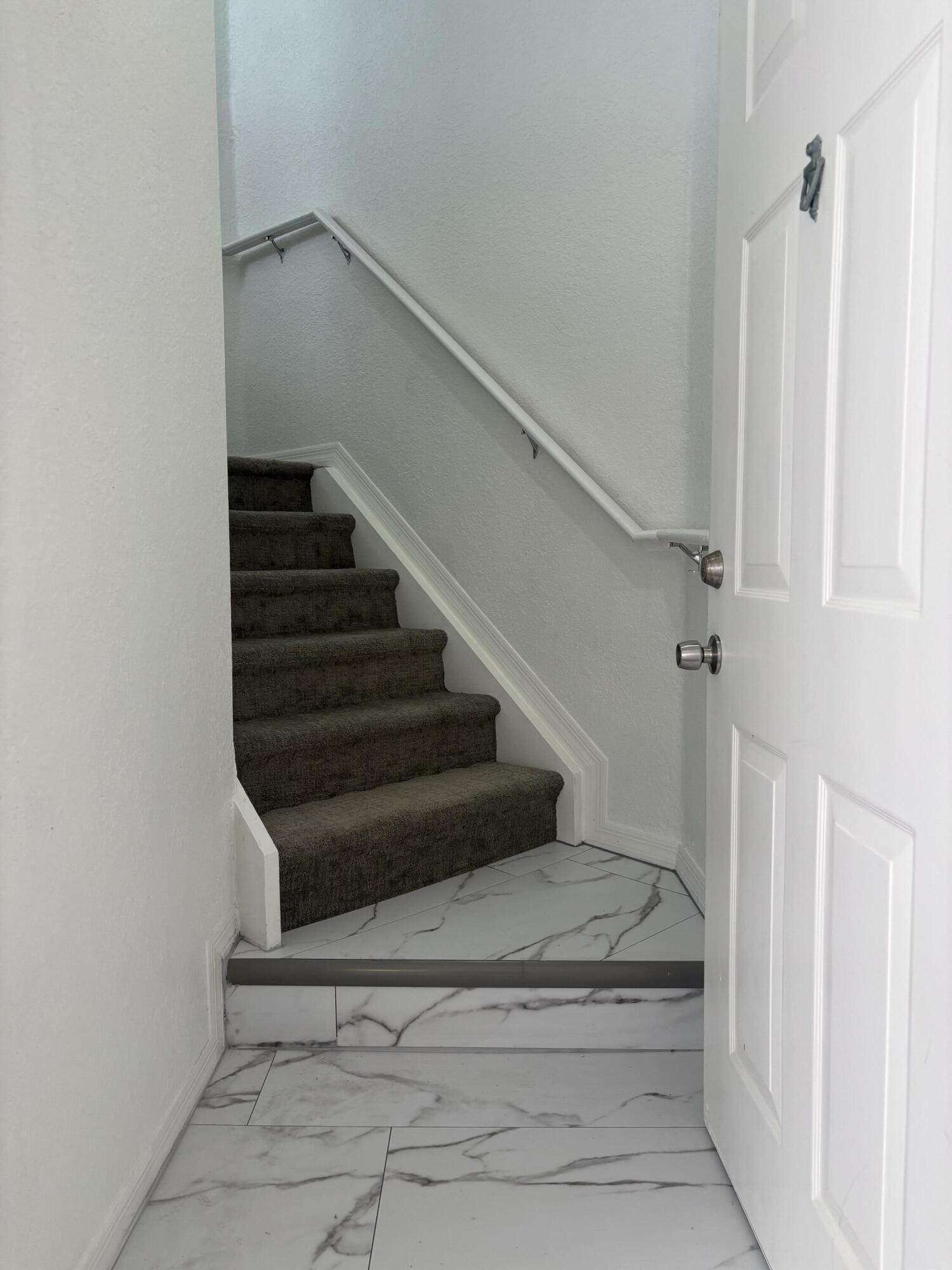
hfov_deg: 53.1
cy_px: 635
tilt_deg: -4.6
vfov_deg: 67.3
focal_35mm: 26
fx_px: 953
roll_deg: -0.9
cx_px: 476
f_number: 1.6
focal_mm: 5.96
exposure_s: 1/120
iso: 100
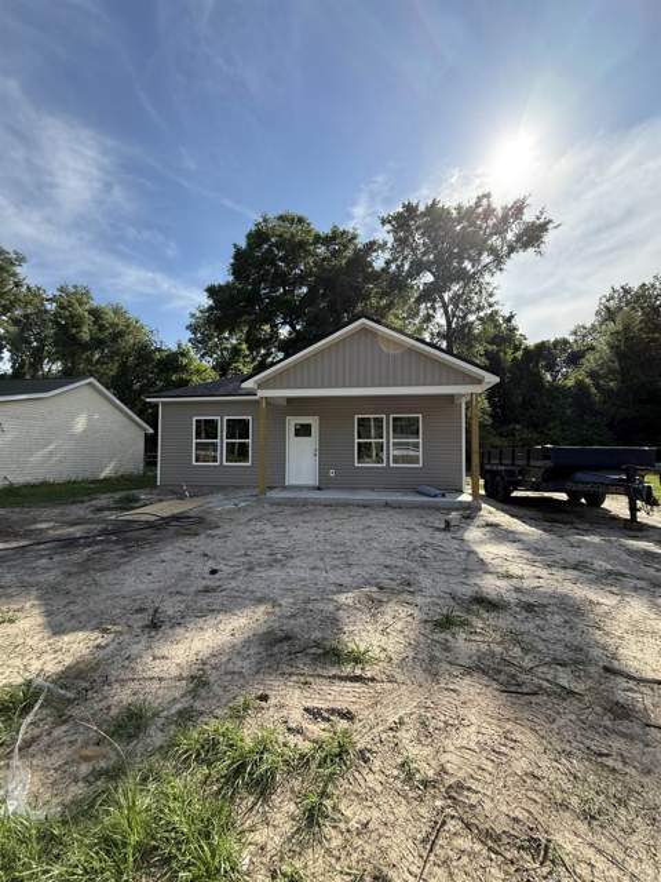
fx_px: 356
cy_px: 441
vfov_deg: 102.1
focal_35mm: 14
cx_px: 330
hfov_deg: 85.7
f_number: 2.2
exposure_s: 1/1125
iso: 64
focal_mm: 2.22
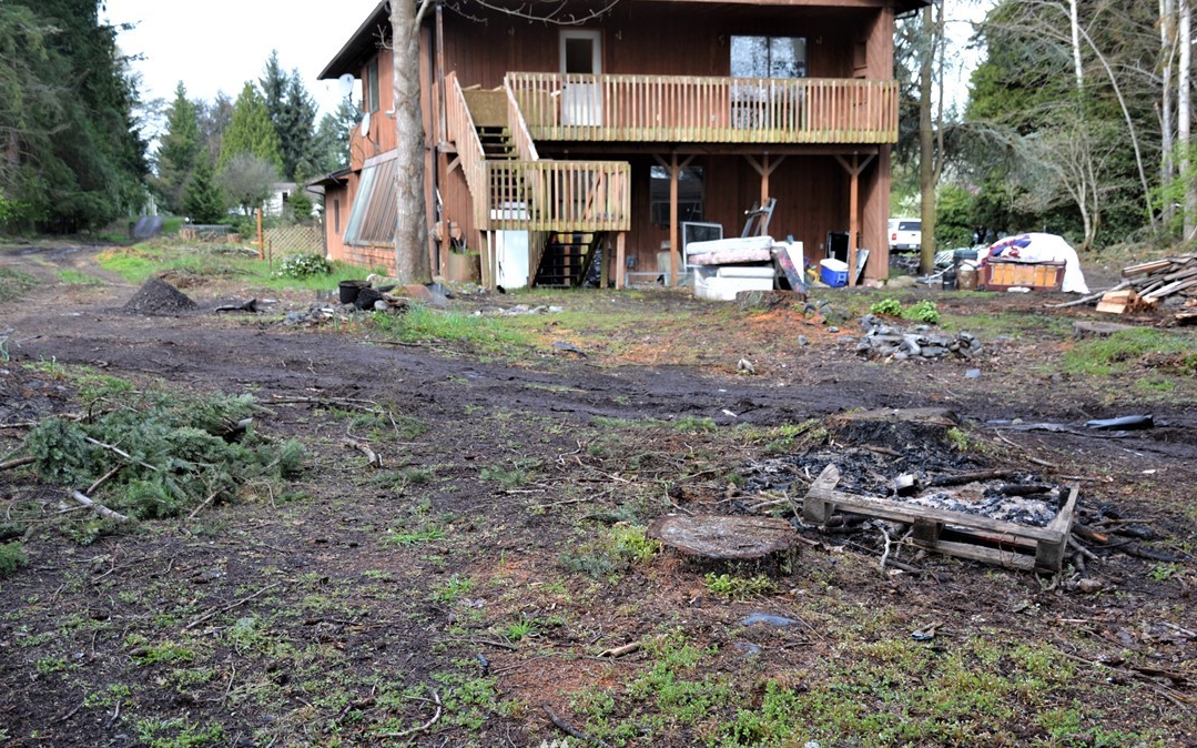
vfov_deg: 32.0
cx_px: 597
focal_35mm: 40
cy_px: 393
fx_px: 1305
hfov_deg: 49.3
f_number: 4.5
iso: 100
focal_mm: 26
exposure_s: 1/125
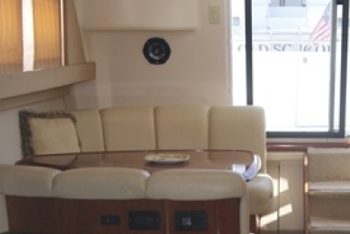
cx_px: 298
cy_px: 141
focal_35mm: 77
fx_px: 749
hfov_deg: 25.7
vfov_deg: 17.7
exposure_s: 1/60
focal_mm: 22
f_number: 5.6
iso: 400
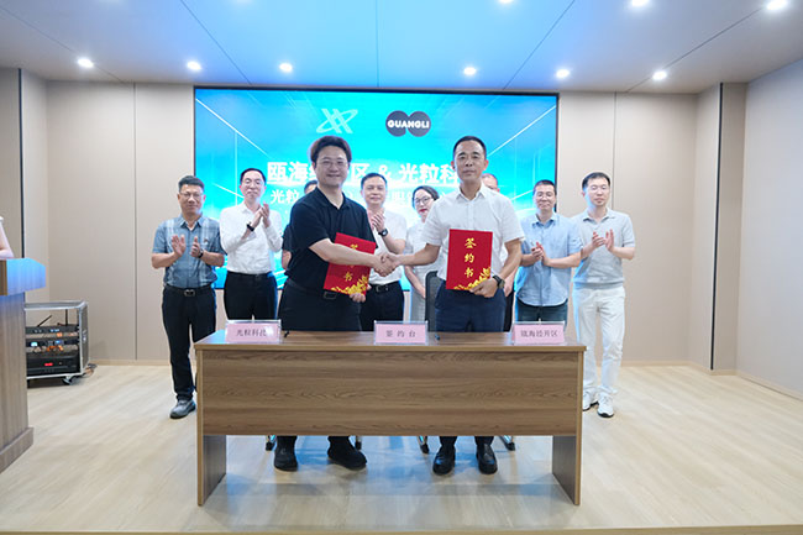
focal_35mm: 26
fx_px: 580
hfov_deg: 69.4
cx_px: 402
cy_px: 268
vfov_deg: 49.5
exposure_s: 1/100
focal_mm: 17
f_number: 3.8
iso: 4000
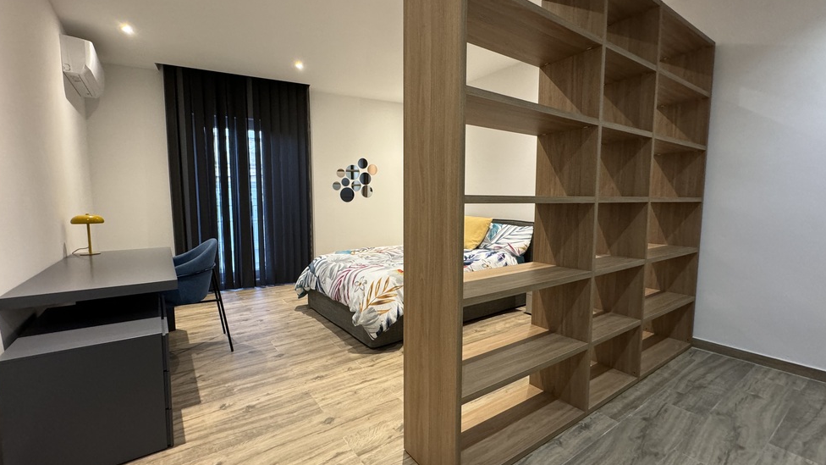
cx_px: 397
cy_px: 232
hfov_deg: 99.3
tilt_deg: -5.0
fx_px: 350
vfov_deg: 67.1
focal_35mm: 16
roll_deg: -1.1
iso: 320
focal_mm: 2.22
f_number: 2.2
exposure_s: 1/50
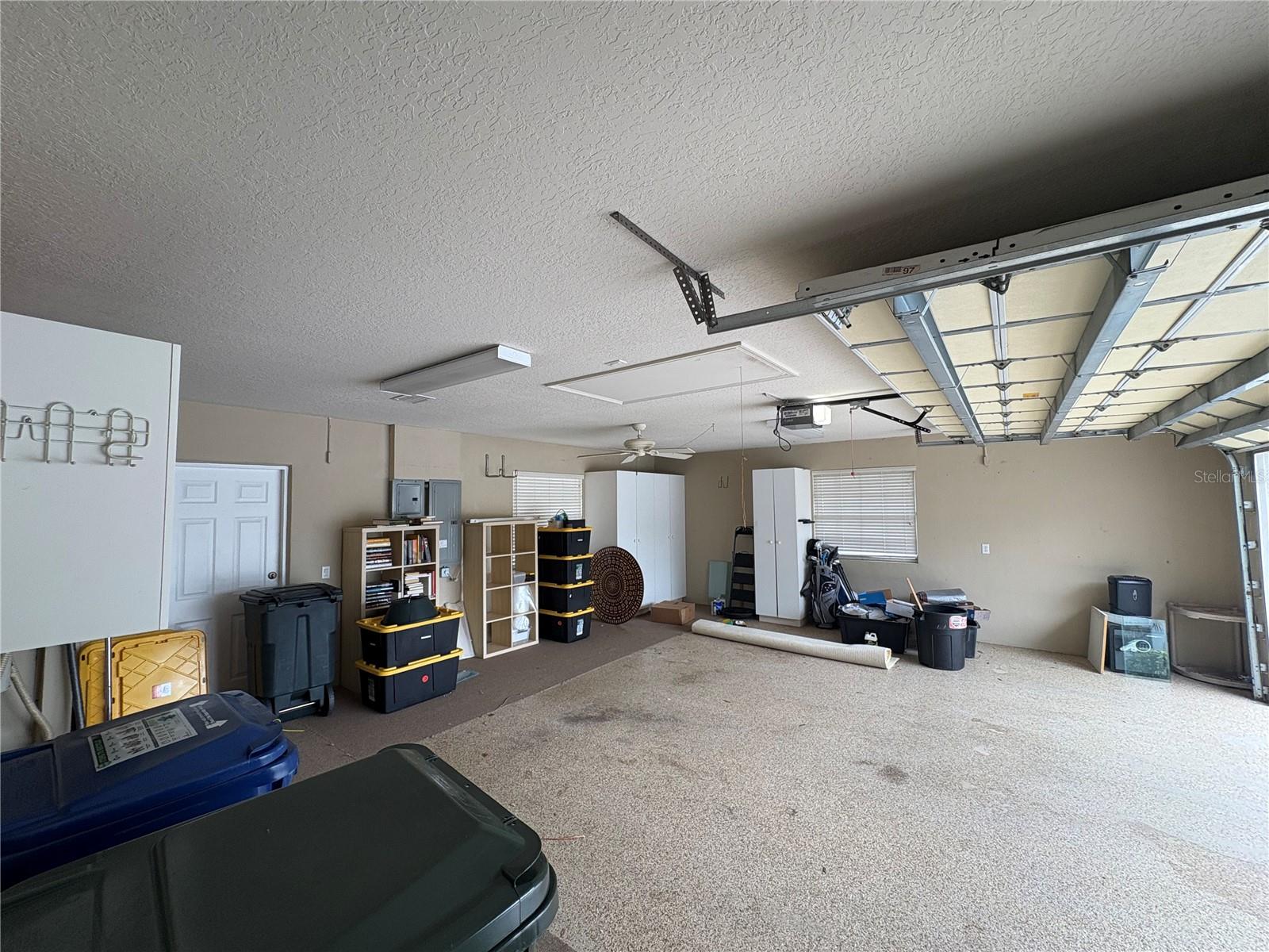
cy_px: 476
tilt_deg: +2.4
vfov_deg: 85.7
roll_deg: +1.6
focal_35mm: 14
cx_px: 634
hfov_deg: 102.1
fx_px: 513
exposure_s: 1/99
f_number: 2.2
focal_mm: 2.22
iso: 40
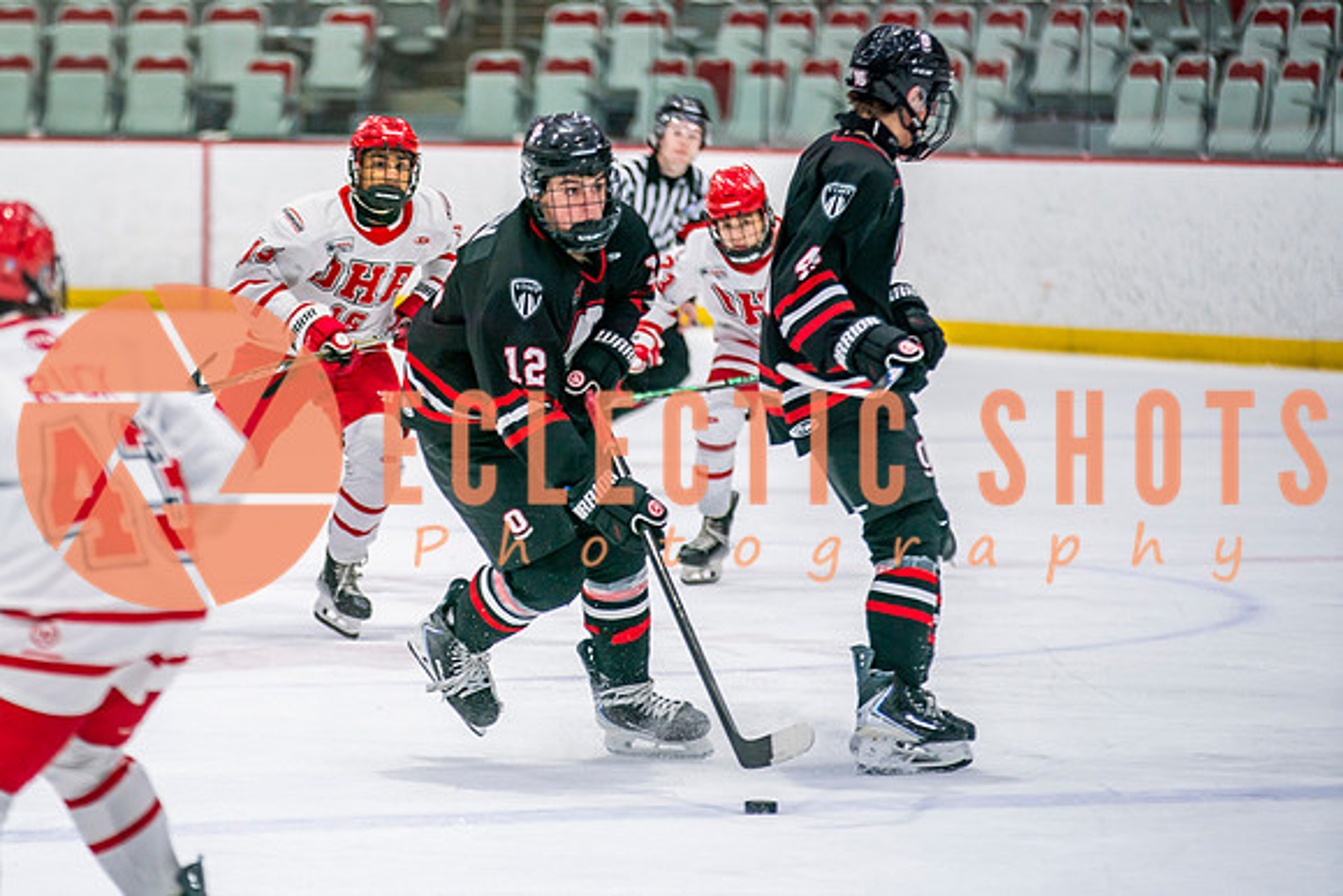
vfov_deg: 5.3
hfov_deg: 7.9
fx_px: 9696
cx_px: 402
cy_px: 425
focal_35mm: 260
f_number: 2.8
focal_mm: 182
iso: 500
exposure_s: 1/640
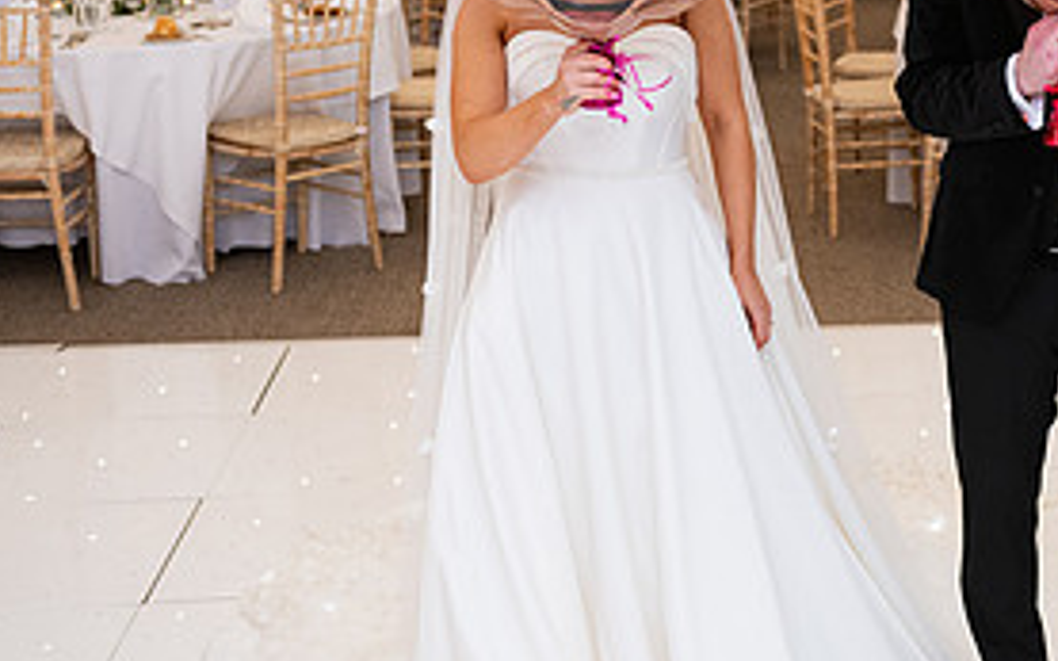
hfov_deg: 24.5
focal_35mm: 82
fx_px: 2364
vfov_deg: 15.8
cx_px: 940
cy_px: 128
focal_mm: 38
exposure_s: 1/160
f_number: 3.5
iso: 640
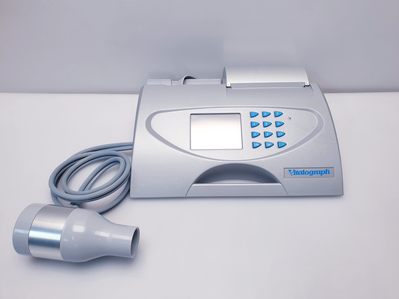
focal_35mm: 26
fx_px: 300
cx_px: 200
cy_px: 150
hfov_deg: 67.3
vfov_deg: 53.1
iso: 80
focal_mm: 4.3
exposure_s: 1/100
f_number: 2.4
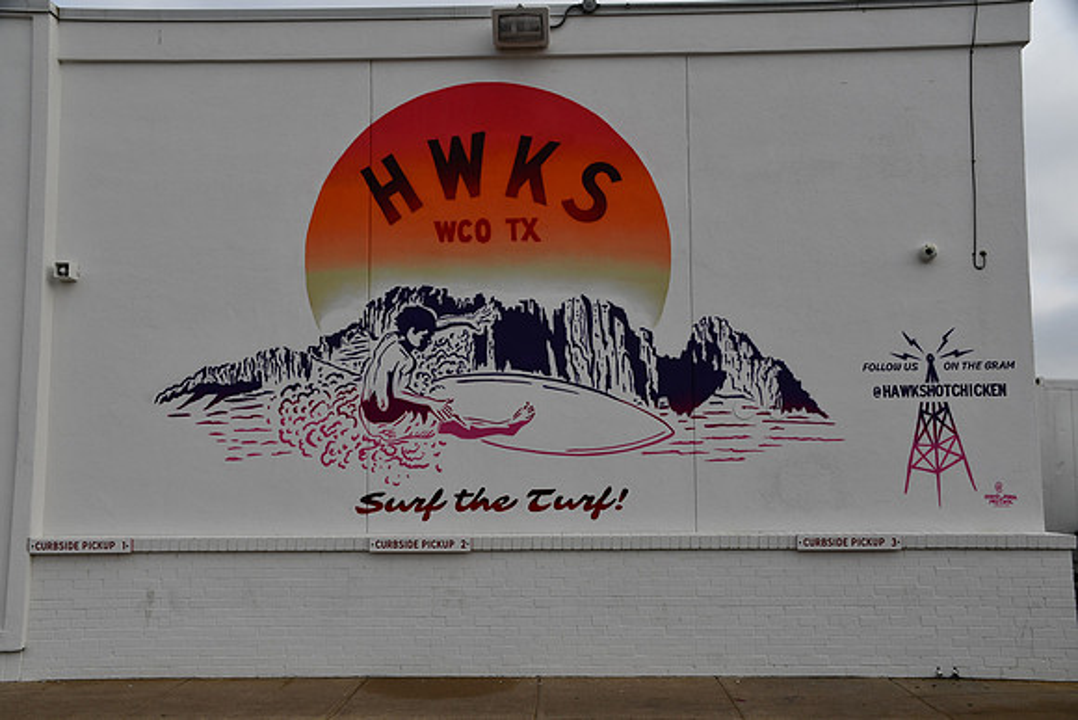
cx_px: 539
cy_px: 360
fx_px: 1078
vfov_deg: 36.9
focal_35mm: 36
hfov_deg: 53.1
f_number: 9
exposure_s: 1/320
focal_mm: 24
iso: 100
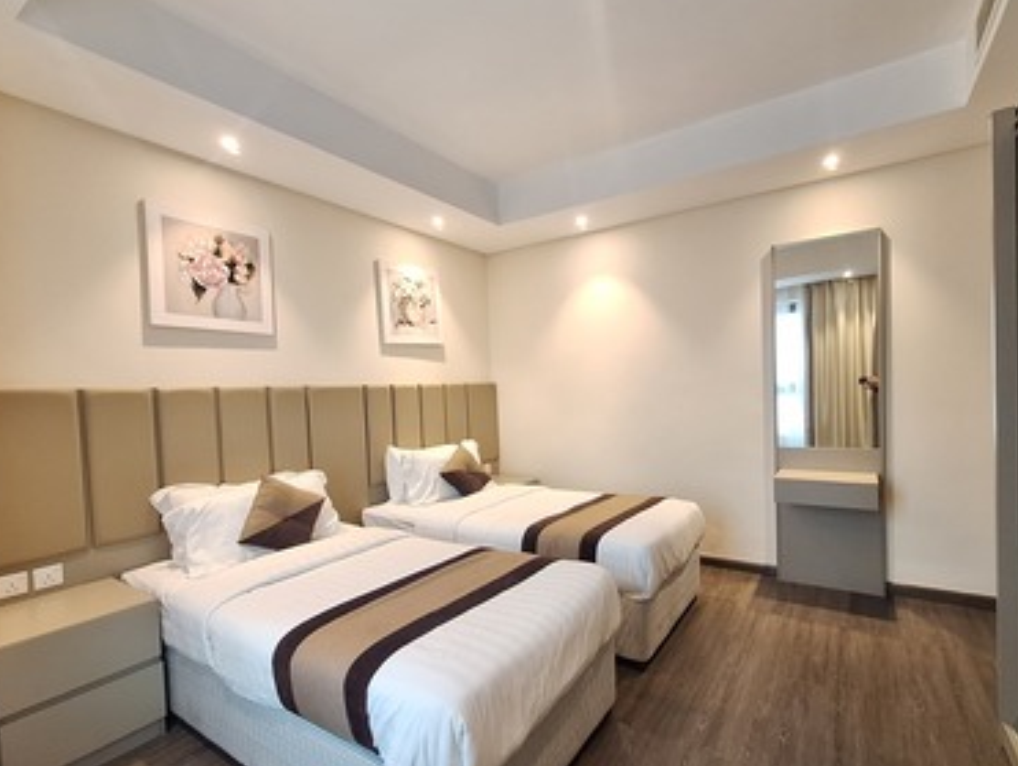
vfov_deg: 78.1
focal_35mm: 16
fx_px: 471
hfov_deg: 94.3
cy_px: 402
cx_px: 542
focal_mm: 1.74
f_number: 2.2
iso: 160
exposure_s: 1/25
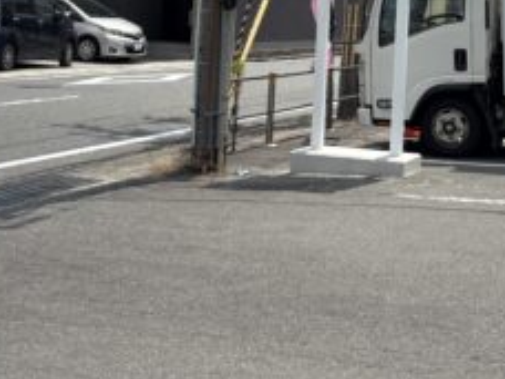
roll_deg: -2.7
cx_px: 351
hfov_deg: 23.4
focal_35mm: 83
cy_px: -21
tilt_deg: +2.3
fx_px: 1211
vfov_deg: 17.3
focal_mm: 5.96
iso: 50
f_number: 1.6
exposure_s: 1/6329
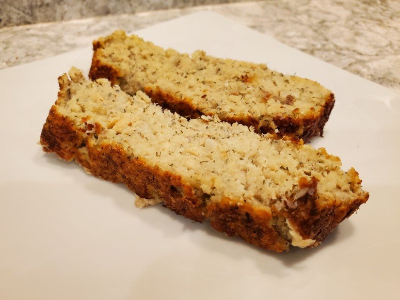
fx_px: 300
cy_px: 150
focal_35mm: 26
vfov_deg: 53.1
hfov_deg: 67.3
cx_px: 200
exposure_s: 1/59
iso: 250
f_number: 2.4
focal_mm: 4.3
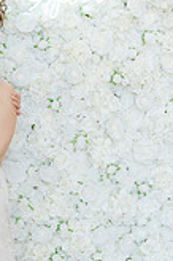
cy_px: 119
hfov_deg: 13.8
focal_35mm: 96
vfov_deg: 21.3
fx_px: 693
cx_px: -33
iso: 400
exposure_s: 1/160
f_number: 4
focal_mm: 35
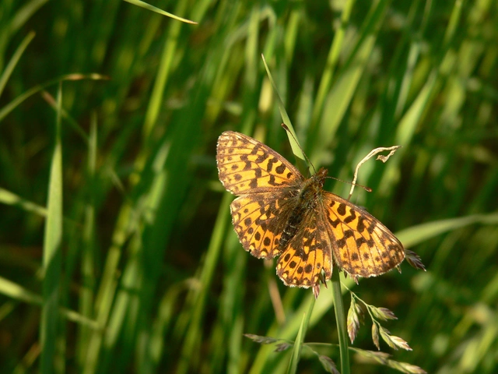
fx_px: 1352
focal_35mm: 94
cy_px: 187
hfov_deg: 20.9
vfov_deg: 15.7
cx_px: 249
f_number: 4
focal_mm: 15.7
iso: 100
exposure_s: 1/500
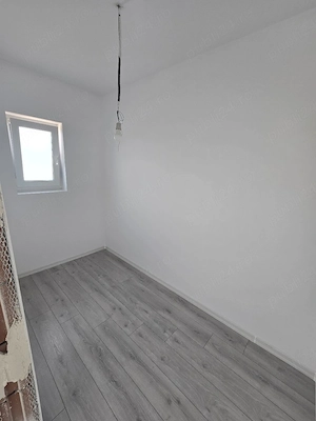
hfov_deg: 89.9
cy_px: 210
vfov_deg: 106.2
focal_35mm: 13
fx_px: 158
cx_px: 158
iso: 80
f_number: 2.2
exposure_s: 1/101
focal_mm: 2.2
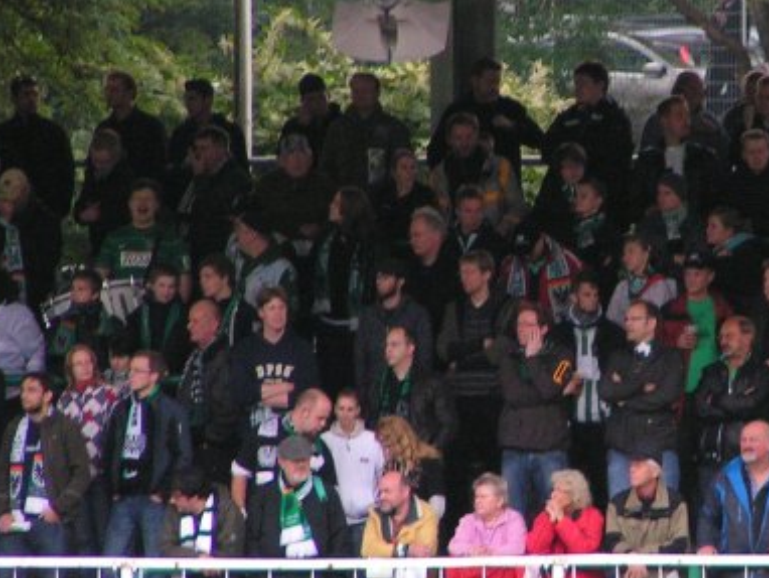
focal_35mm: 712
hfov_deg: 2.8
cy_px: 280
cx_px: 648
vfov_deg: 2.1
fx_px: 15827
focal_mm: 52
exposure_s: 1/320
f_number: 3.5
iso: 200
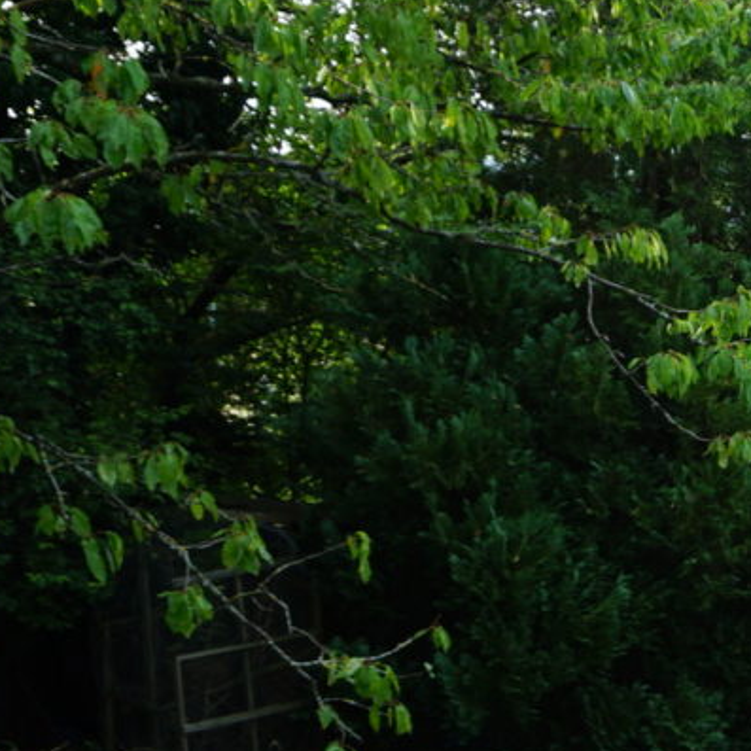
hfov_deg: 19.5
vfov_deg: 23.3
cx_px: 1214
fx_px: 1816
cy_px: 475
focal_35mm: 74
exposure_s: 1/60
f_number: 5.6
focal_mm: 16
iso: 100
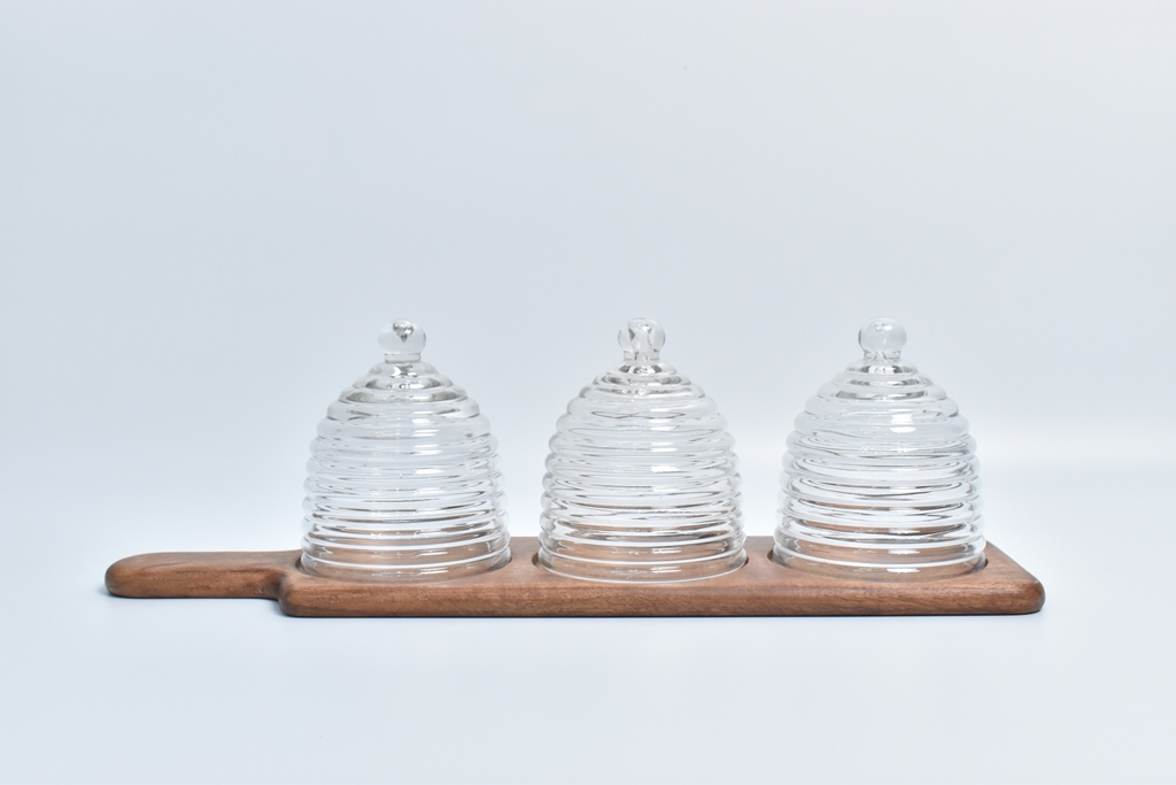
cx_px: 588
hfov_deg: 43.6
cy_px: 392
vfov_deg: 29.9
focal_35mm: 45
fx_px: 1470
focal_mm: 30
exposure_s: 1/125
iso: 1600
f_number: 10
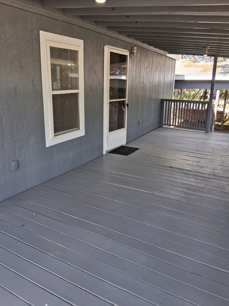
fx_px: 238
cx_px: 113
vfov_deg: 65.3
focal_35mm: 27
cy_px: 148
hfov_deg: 51.4
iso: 40
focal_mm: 3.98
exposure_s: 1/100
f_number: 1.8
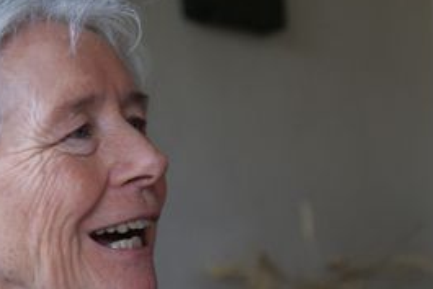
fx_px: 2720
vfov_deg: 6.1
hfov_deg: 9.1
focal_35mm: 226
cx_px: 173
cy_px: 172
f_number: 5.6
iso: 400
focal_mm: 100
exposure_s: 1/60
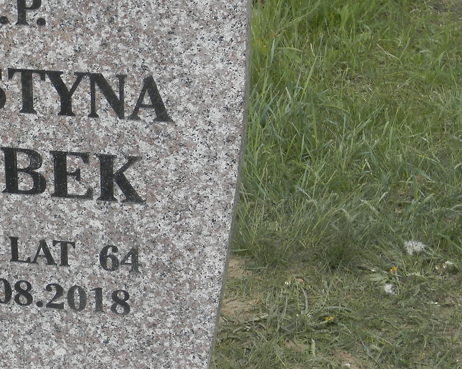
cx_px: 17
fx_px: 1490
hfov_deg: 17.3
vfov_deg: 14.1
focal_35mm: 109
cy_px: 184
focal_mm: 7.2
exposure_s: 1/250
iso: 80
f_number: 3.5
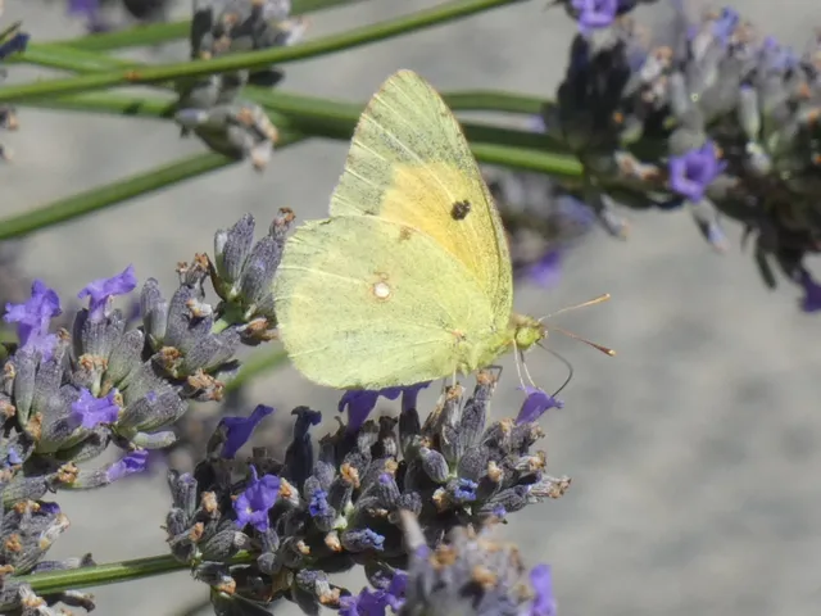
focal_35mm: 428
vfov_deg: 3.5
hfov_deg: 4.6
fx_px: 10151
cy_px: 308
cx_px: 410
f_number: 5.6
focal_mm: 76.7
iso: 80
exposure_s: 1/320
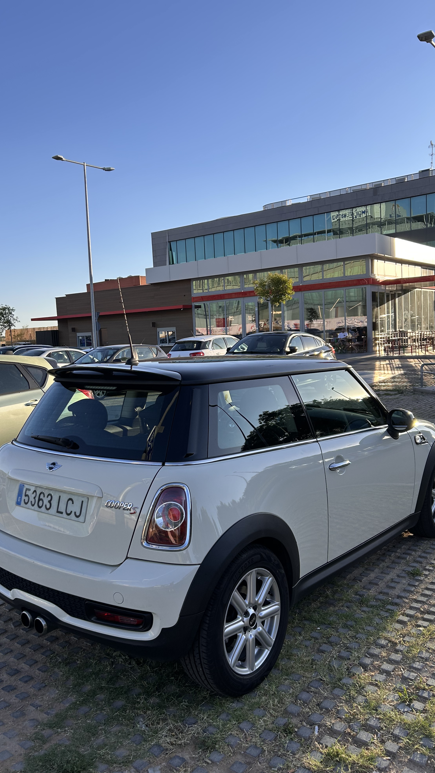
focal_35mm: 29
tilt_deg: -3.8
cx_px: 184
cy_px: 393
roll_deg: +3.3
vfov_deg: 66.1
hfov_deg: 40.1
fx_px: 595
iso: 50
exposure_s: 1/1838
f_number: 1.5
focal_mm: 5.7
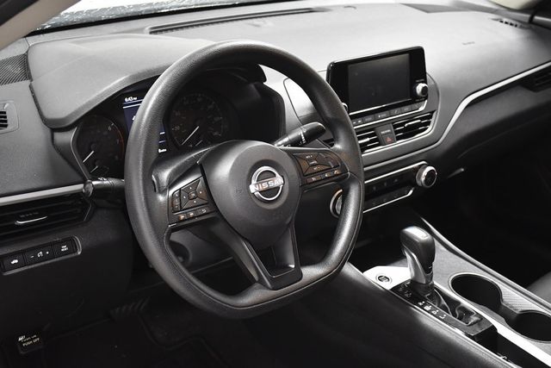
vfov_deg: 29.9
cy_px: 184
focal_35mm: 45
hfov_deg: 43.6
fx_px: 689
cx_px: 276
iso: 2500
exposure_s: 1/100
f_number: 4.5
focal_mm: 30
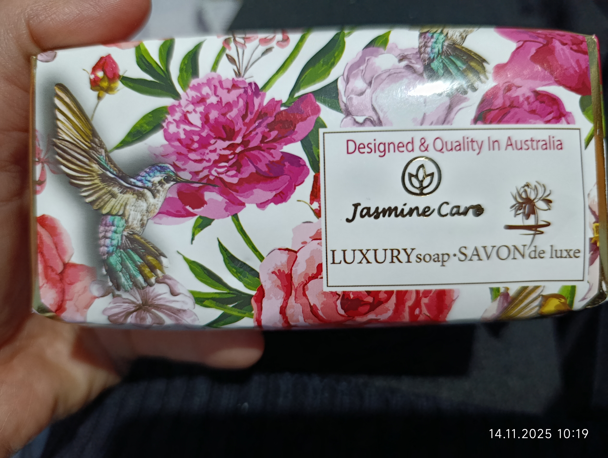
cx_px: 304
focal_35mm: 23
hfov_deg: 73.8
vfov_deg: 59.0
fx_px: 405
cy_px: 229
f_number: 1.65
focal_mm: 6.11
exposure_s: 1/25
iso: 1396
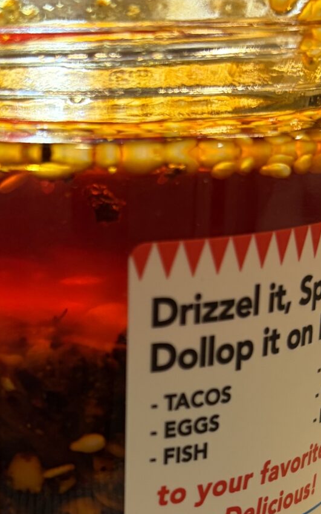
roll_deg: -0.9
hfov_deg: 15.7
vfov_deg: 24.0
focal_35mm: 83
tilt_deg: -21.5
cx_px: 97
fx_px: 1162
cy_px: 490
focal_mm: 5.96
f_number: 1.6
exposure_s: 1/60
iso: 100
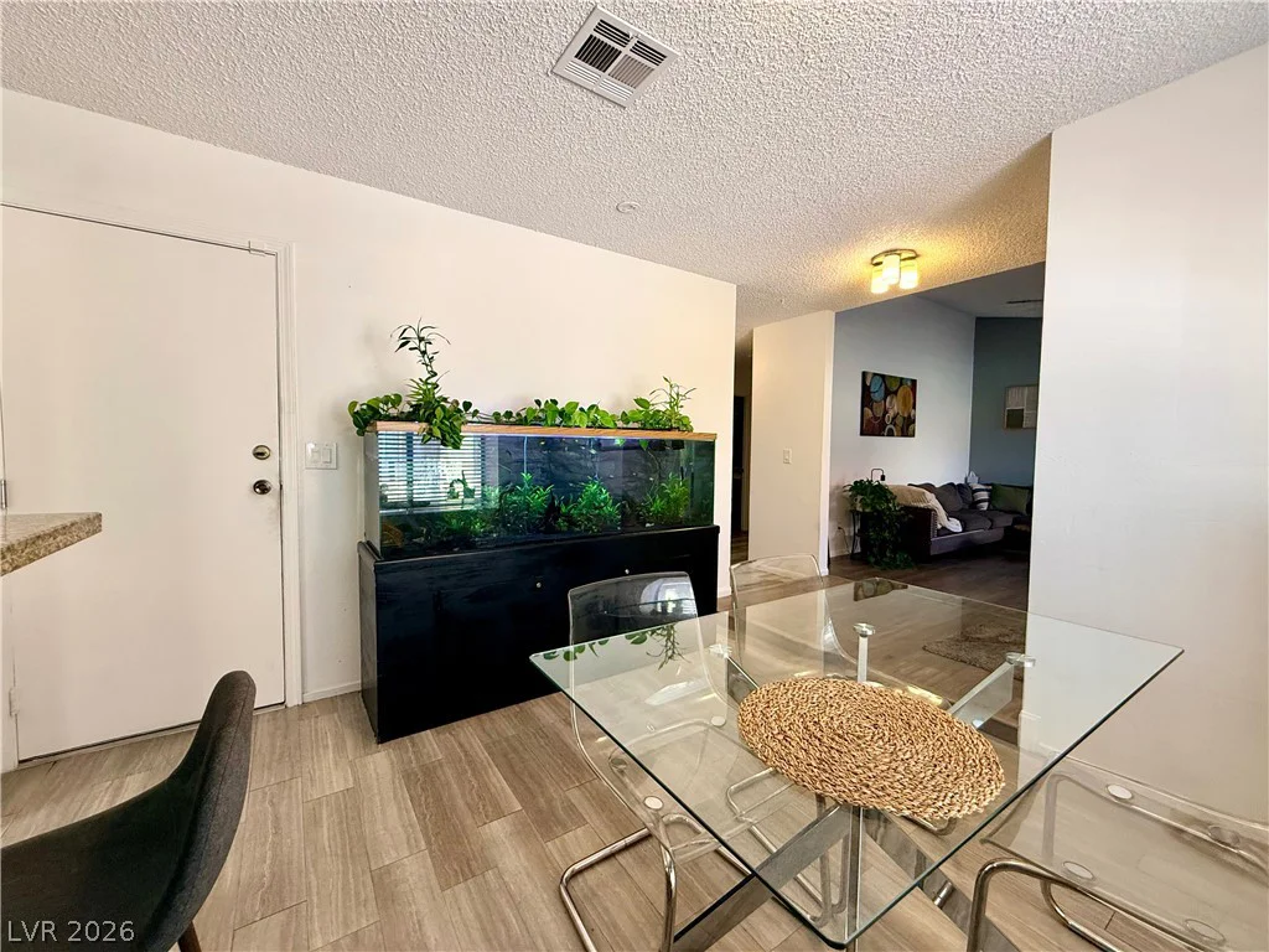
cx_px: 634
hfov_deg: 102.1
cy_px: 476
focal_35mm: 14
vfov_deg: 85.7
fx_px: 513
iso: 200
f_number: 2.2
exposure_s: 1/120
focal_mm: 2.22
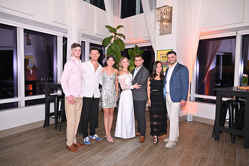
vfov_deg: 45.0
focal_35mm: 29
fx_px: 201
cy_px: 83
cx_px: 124
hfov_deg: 63.6
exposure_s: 1/60
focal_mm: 29
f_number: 5.6
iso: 1250
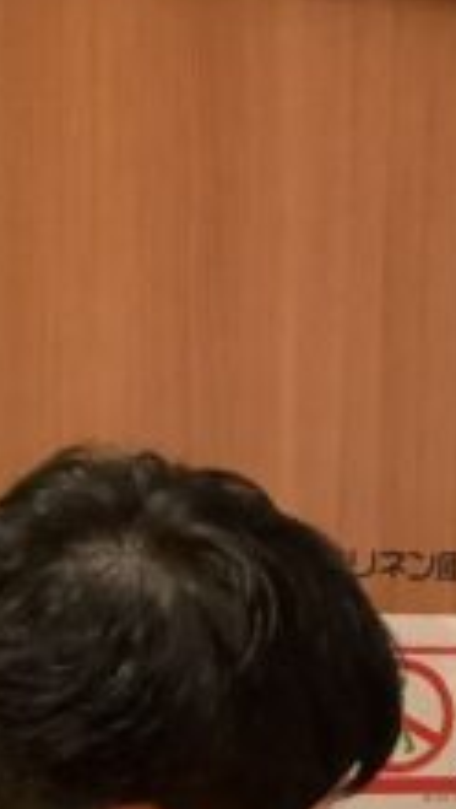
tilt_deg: -14.8
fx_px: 1975
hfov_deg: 12.9
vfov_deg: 21.3
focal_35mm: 92
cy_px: 1004
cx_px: 507
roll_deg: -2.6
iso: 320
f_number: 2.4
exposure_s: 1/40
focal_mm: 3.3
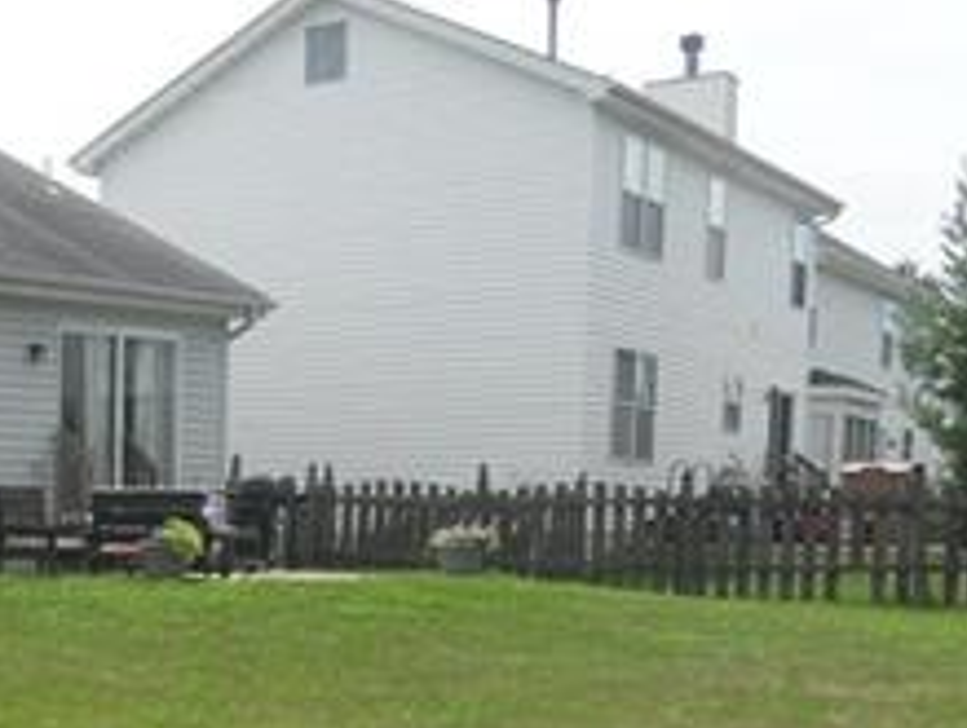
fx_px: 1959
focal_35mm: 70
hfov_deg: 25.5
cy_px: 772
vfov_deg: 20.2
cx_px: -119
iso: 80
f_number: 4
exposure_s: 1/750
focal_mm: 4.3
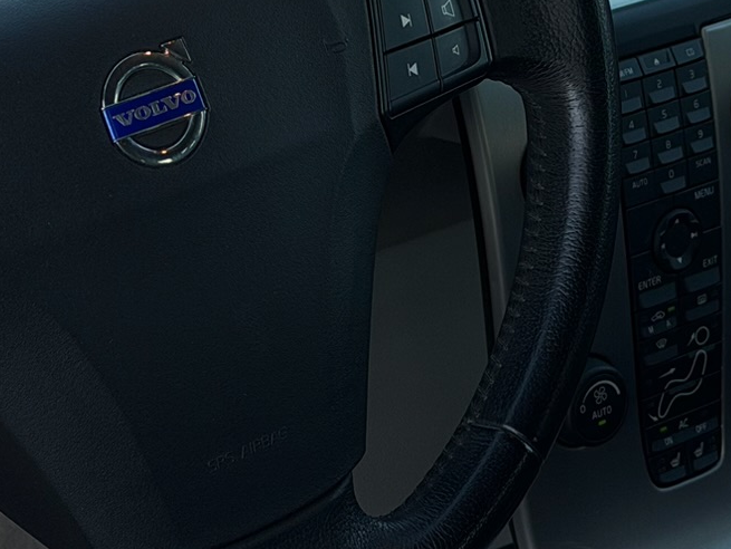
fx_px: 3169
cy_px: 76
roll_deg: -4.2
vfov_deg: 9.9
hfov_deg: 13.1
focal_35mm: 150
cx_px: 479
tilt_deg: -25.3
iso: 80
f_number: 1.78
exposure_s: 1/425
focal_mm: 6.76
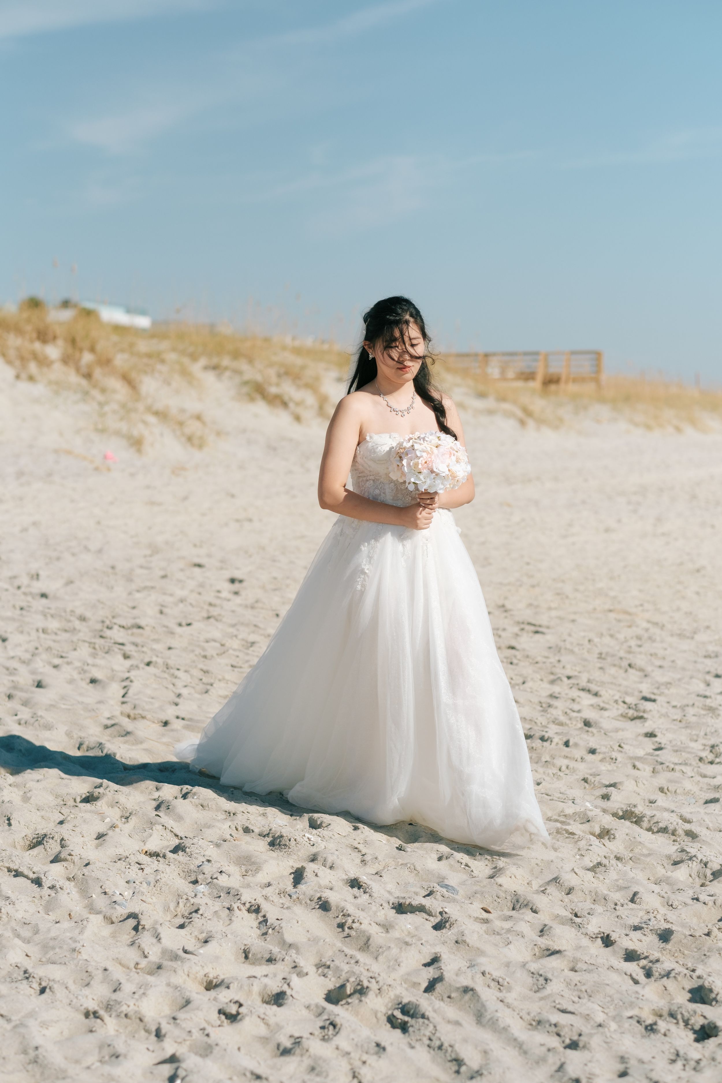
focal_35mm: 84
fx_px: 2527
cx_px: 361
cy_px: 542
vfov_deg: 24.2
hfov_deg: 16.3
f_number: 2.5
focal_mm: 56
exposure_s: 1/8000
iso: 160
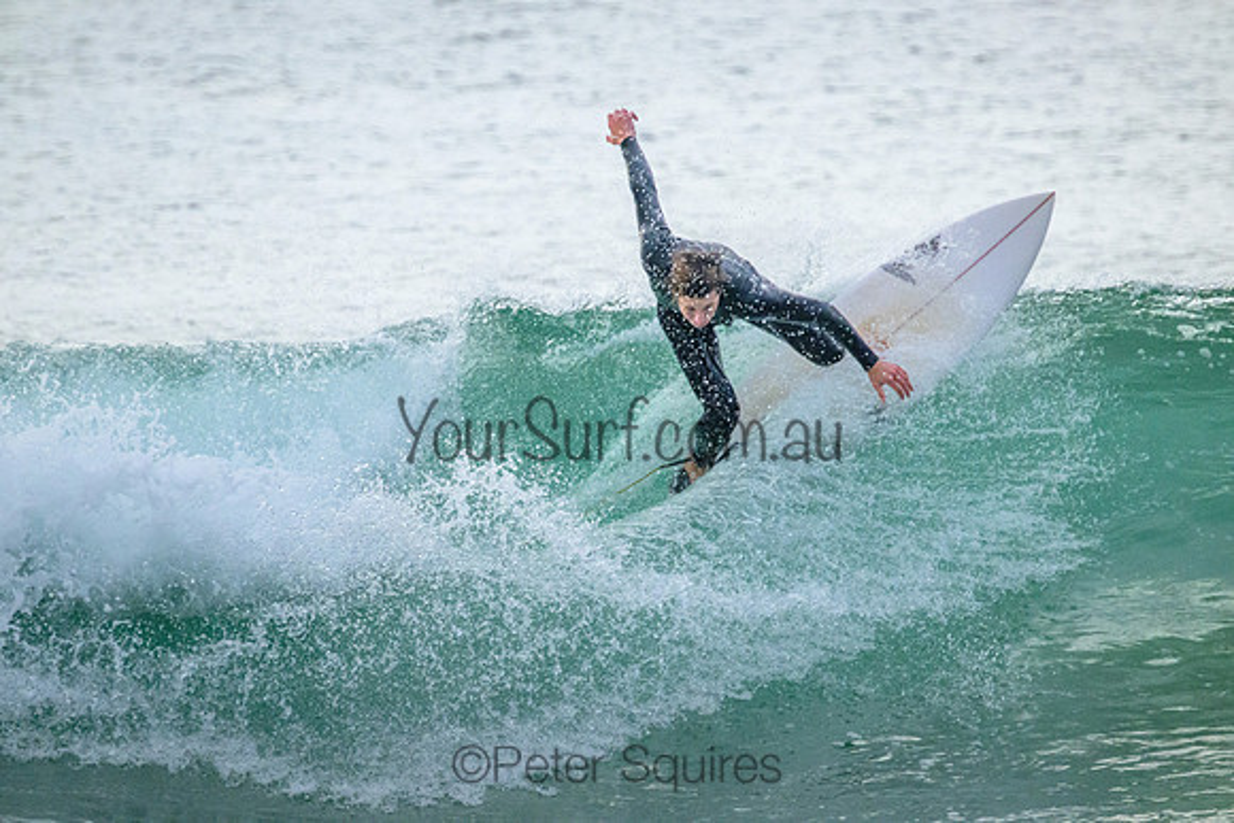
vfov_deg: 1.7
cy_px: 412
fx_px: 27427
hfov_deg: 2.6
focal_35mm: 800
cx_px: 617
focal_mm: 800
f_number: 11
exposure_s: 1/2000
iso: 9000
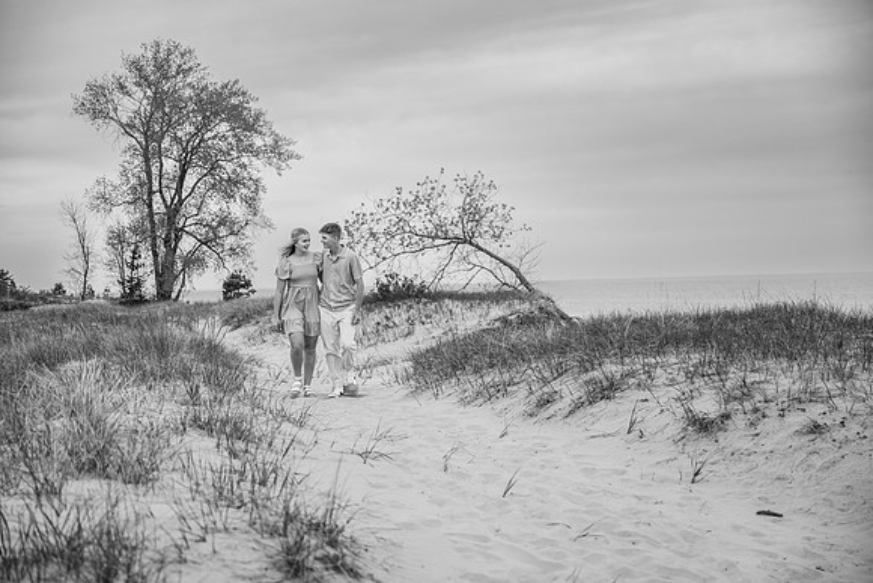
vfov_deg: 23.0
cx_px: 436
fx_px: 1431
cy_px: 292
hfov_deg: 33.9
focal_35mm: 59
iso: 200
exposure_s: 1/1600
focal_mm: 59
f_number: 2.8
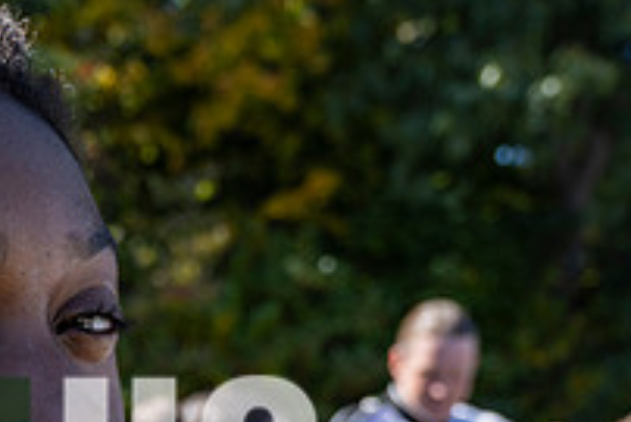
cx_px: 81
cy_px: 524
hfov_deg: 28.3
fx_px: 1210
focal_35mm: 69
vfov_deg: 18.6
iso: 64
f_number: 4.5
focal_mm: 24
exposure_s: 1/250
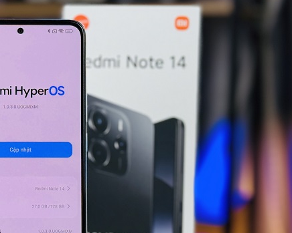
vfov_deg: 17.9
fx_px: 743
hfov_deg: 21.7
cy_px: 139
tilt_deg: -3.3
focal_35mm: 86
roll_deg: -0.9
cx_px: 31
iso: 80
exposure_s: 1/255
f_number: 1.78
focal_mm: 6.76
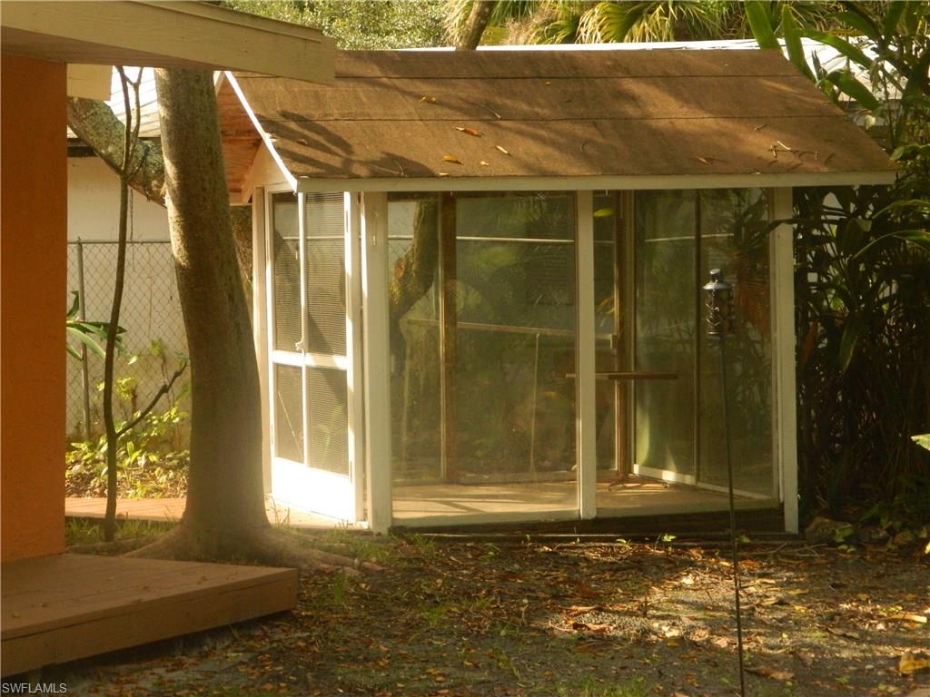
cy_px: 348
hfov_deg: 19.1
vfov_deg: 14.4
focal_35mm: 103
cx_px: 465
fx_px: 2767
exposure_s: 1/500
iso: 400
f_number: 4.5
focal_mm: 18.6
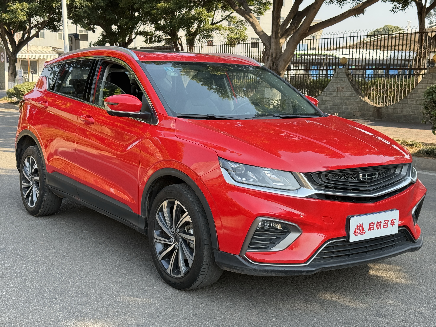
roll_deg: -1.2
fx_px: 605
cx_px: 218
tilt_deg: -7.0
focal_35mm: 48
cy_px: 164
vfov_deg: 30.3
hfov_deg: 39.7
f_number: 1.78
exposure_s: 1/699
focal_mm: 6.76
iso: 100
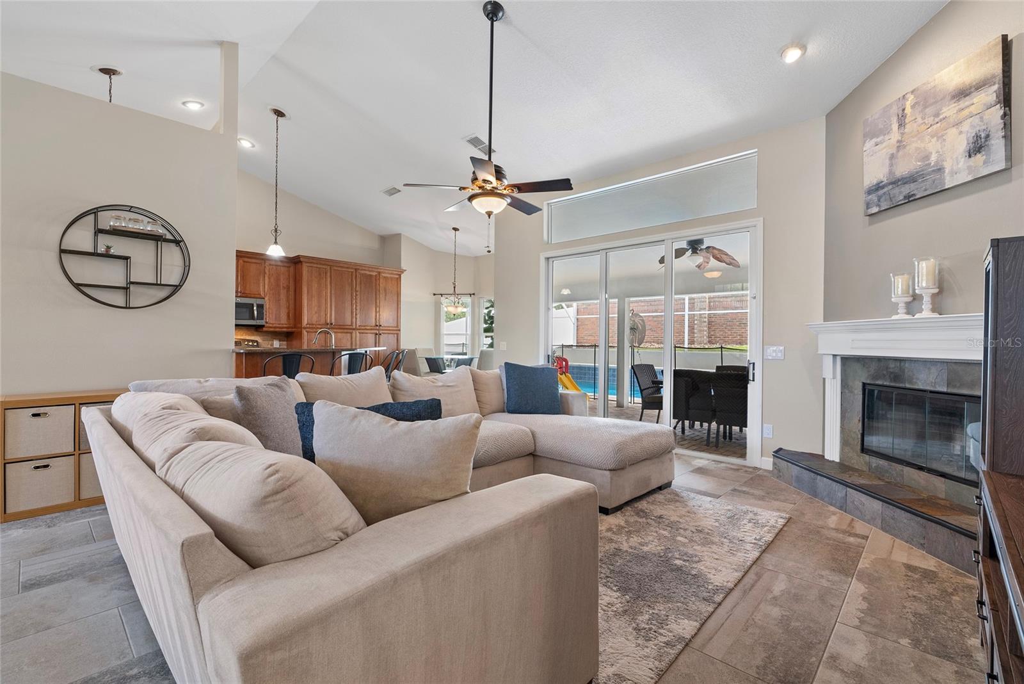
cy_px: 342
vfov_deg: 73.8
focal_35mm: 16
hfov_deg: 96.7
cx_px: 512
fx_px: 455
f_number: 8
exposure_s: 1
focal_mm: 16
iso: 400
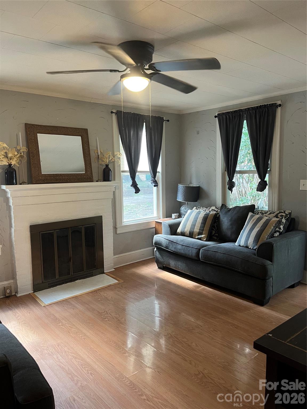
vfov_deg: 67.3
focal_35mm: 26
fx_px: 307
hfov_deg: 53.1
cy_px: 204
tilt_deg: -6.5
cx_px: 154
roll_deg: +1.3
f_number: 1.6
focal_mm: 5.1
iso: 250
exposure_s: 1/60
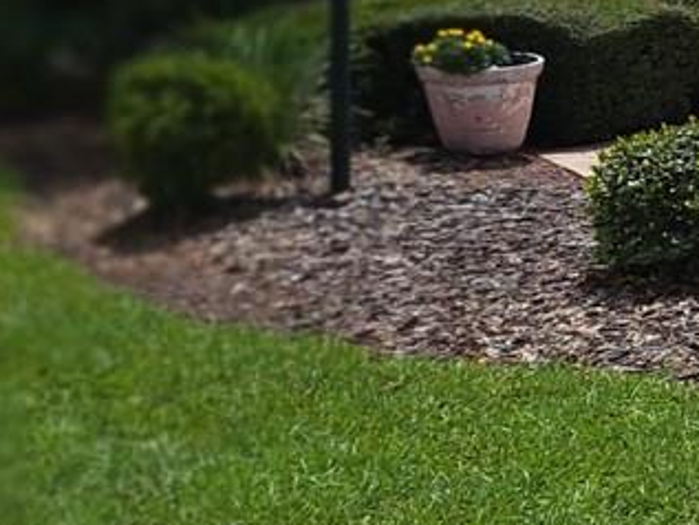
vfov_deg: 12.2
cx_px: 1367
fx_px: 2444
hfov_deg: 13.9
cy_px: 82
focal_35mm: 121
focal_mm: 5.23
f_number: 1.8
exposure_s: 1/2857
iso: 50
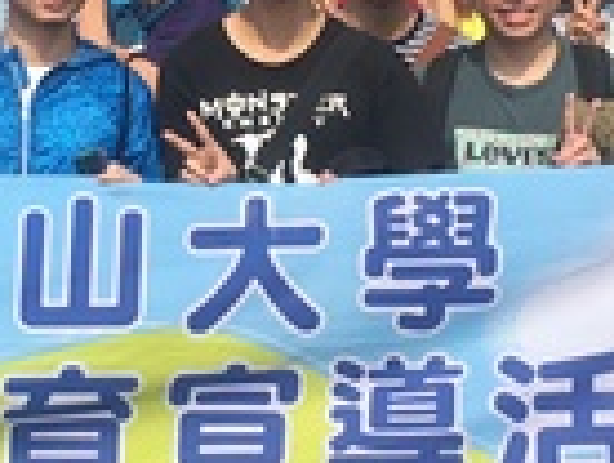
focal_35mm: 147
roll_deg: +0.0
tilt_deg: -3.6
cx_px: 125
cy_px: 149
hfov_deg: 13.3
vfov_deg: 10.1
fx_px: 2612
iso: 25
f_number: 2.2
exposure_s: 1/1876
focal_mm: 4.15
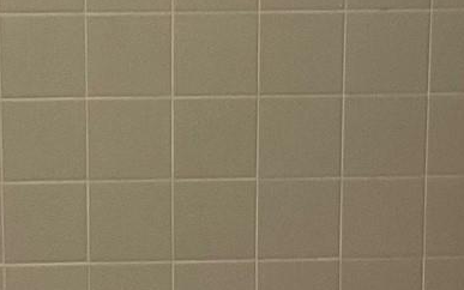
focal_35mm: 127
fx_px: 1606
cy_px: 43
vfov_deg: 10.3
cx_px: 159
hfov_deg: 16.4
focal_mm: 3
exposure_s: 1/60
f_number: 1.8
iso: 250
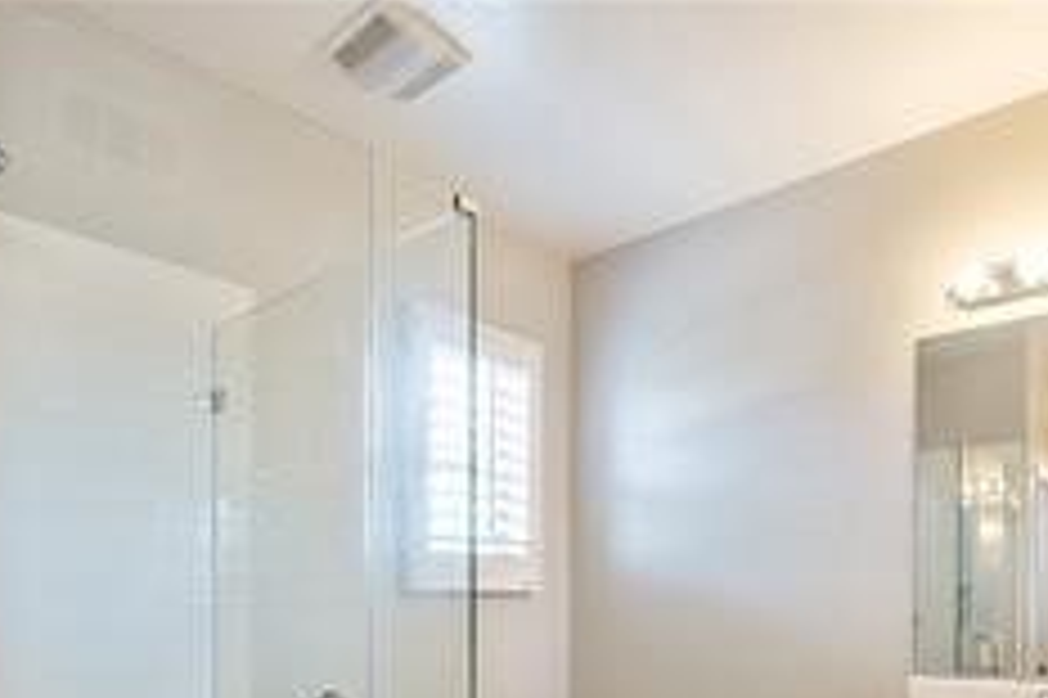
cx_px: 506
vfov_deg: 43.8
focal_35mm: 28
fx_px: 815
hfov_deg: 65.5
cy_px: 572
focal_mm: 17
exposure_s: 1/60
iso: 400
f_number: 4
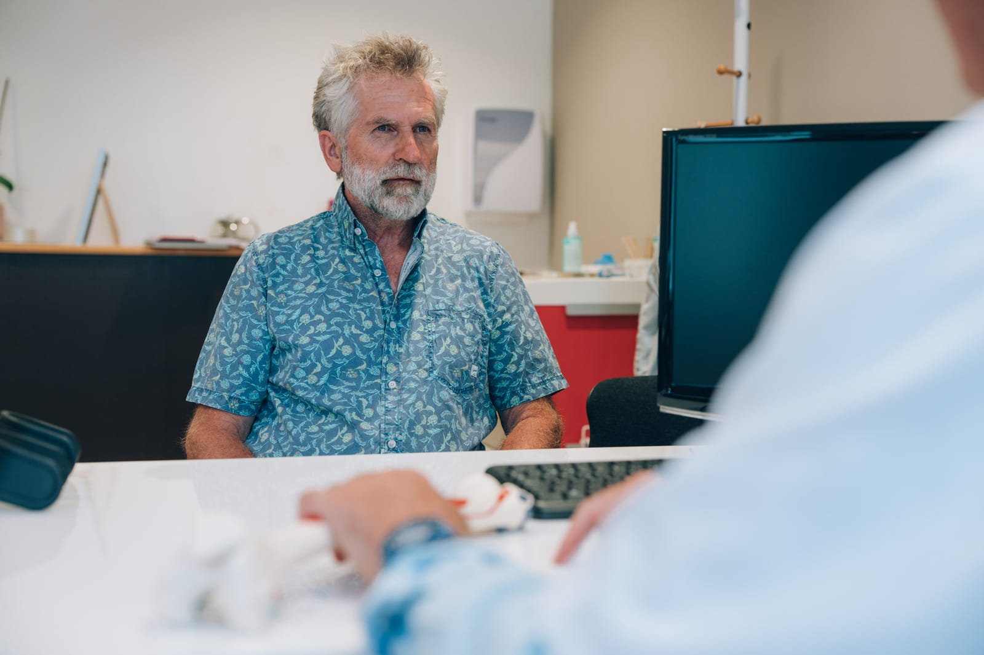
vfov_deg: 29.2
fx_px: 1257
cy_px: 328
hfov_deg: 42.8
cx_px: 492
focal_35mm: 46
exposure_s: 1/200
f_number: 2.5
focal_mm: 46
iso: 400
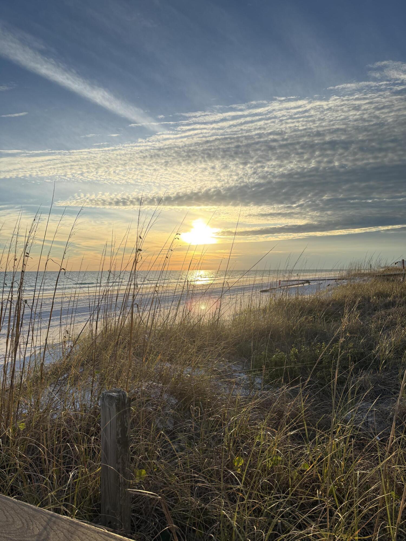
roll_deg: -0.2
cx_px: 203
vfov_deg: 71.6
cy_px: 270
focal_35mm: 24
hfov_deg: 56.8
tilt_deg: -0.4
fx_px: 375
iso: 100
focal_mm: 6.76
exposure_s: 1/2445
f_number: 1.78
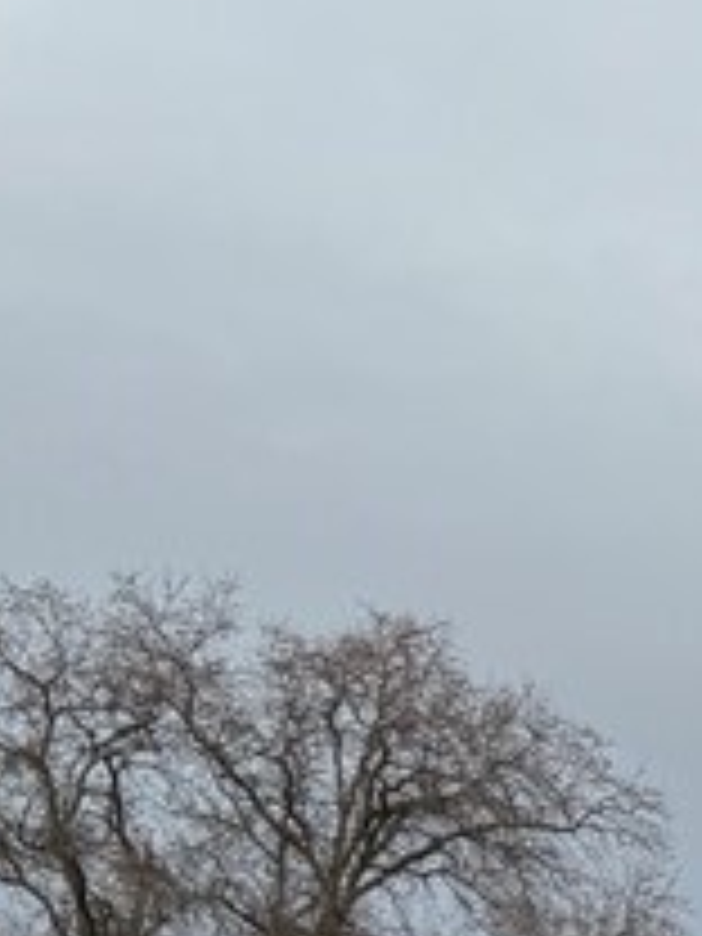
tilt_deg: -3.2
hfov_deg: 11.5
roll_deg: -1.4
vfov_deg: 14.3
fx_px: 3191
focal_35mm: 118
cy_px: 1796
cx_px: 1305
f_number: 1.78
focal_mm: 6.76
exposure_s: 1/1637
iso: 80
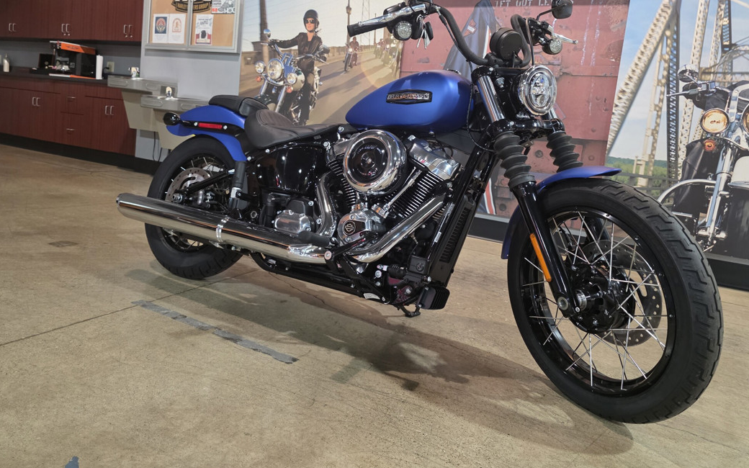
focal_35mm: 25
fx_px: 510
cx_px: 376
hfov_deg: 72.5
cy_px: 184
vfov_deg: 48.9
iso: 800
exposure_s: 1/120
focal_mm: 6.3
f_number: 1.7
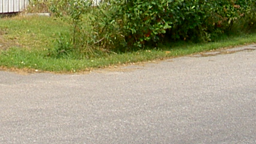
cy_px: -145
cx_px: -40
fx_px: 1392
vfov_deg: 5.8
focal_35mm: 205
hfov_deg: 10.4
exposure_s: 1/125
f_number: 4.7
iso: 100
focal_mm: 8
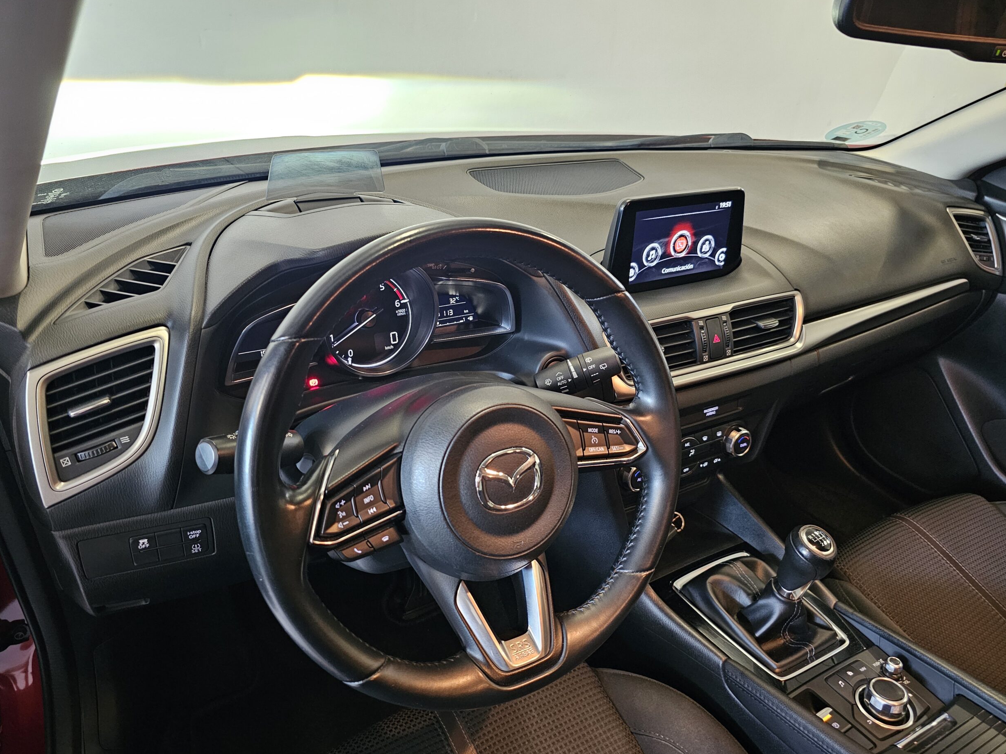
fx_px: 698
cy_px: 382
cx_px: 491
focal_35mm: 24
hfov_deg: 71.6
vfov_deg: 56.8
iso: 800
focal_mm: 6.3
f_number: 1.7
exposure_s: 1/24
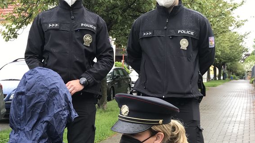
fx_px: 385
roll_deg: -0.6
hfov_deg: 36.3
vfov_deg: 20.4
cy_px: 143
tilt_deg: -5.3
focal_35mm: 57
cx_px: 87
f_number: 1.8
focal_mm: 3.99
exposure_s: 1/100
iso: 25
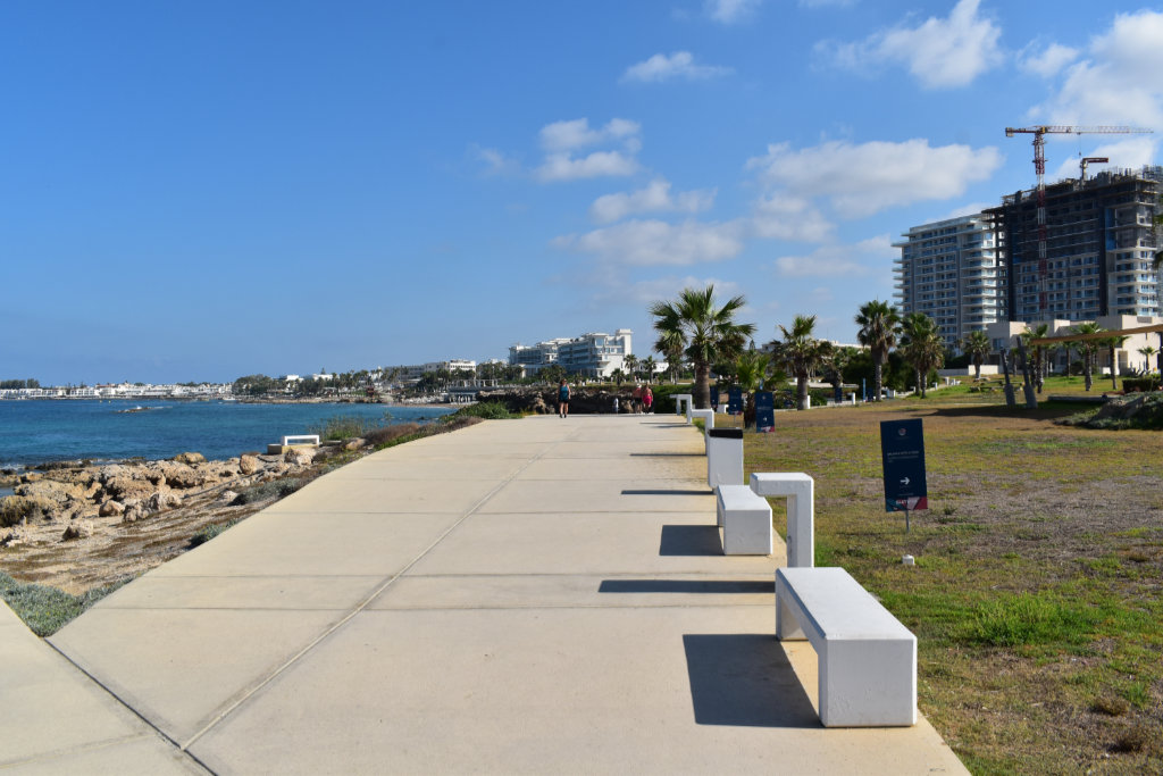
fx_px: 969
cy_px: 388
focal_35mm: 30
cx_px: 582
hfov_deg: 61.9
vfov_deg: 43.6
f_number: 11
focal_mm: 20
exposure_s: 1/500
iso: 250
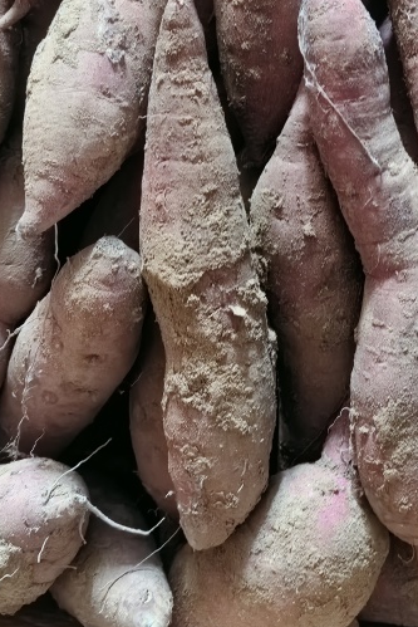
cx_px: 272
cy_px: 22
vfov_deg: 31.3
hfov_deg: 22.6
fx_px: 1044
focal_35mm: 60
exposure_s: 1/16.7
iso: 1600
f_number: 2
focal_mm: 6.98
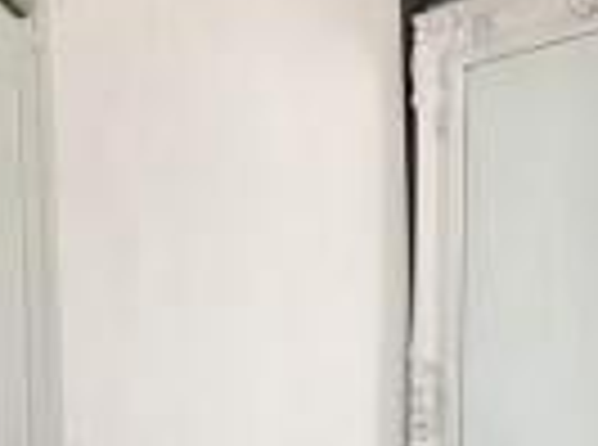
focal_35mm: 123
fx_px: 2119
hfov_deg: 15.9
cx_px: 515
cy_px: 354
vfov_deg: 11.9
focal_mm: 3.99
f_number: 1.8
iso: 25
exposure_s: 1/90
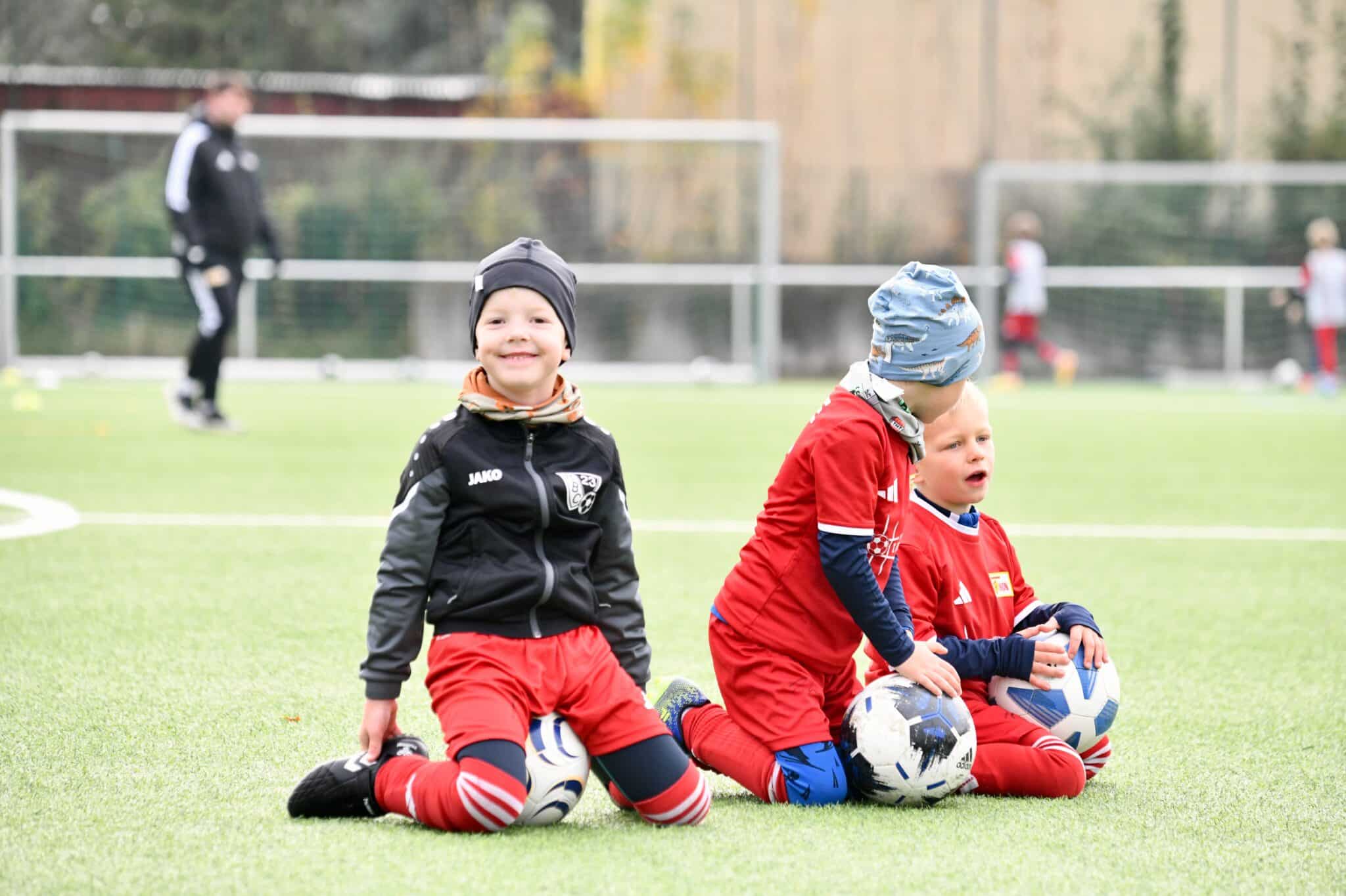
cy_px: 448
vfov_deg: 6.2
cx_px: 673
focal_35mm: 220
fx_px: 8224
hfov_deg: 9.4
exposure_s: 1/1600
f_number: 5.3
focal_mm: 220
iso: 2800
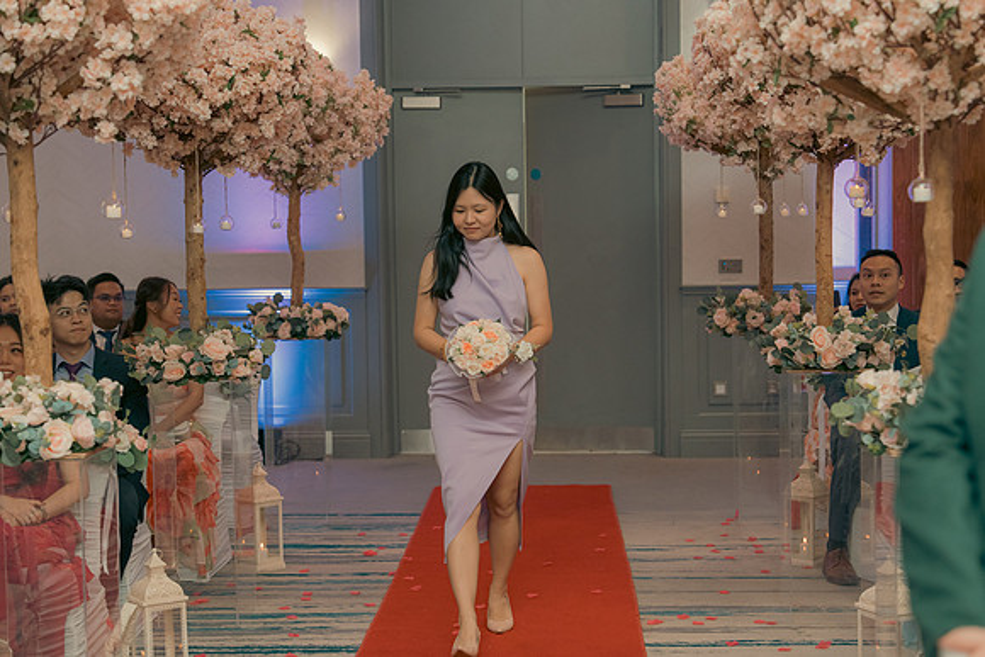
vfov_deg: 21.6
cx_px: 492
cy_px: 328
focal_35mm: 63
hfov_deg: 31.9
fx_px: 1724
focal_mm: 63
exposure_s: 1/160
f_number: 3.5
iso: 2500
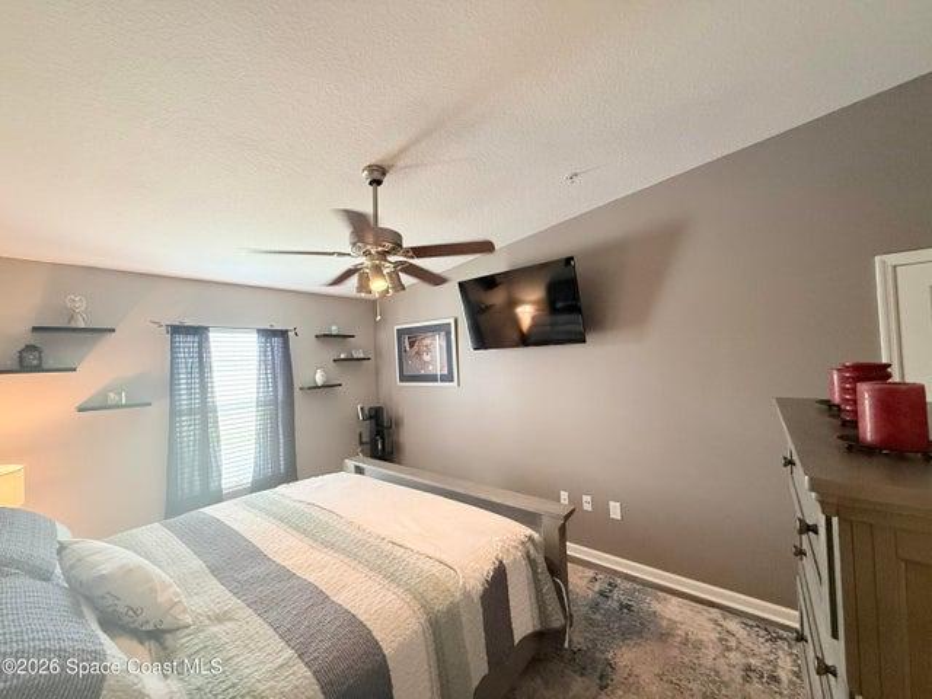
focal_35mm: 14
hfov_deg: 102.1
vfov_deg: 85.7
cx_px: 466
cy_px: 350
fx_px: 377
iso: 500
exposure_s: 1/60
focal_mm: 2.22
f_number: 2.2
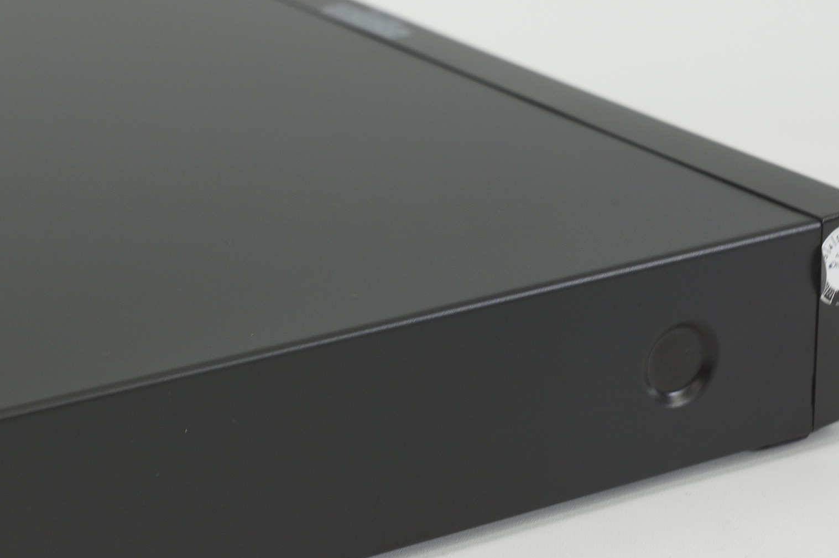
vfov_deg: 11.5
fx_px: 2770
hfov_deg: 17.1
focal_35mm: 119
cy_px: 230
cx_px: 168
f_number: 7.1
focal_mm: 40
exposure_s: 1/15
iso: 100
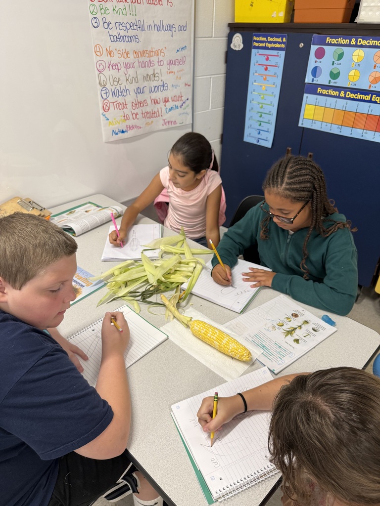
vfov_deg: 71.6
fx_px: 351
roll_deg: -1.0
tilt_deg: -32.4
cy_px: 253
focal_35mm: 24
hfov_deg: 56.8
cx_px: 190
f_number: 1.78
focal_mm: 6.76
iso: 160
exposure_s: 1/90
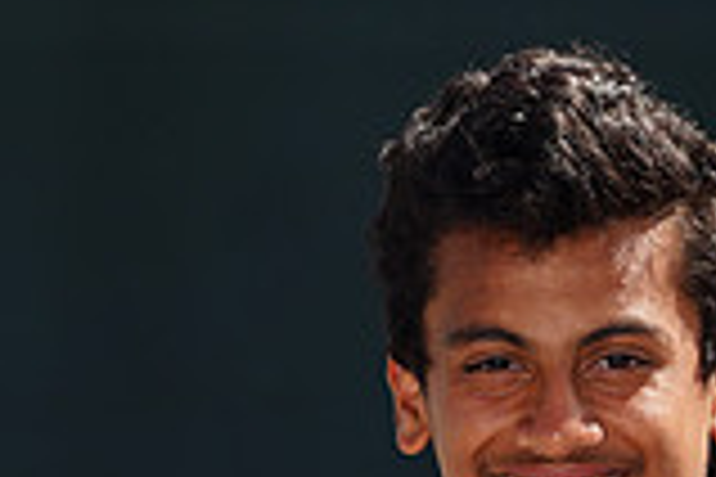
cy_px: 619
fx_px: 28180
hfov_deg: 1.5
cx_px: 293
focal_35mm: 1417
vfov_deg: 1.0
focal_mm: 388
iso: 100
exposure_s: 1/250
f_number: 9
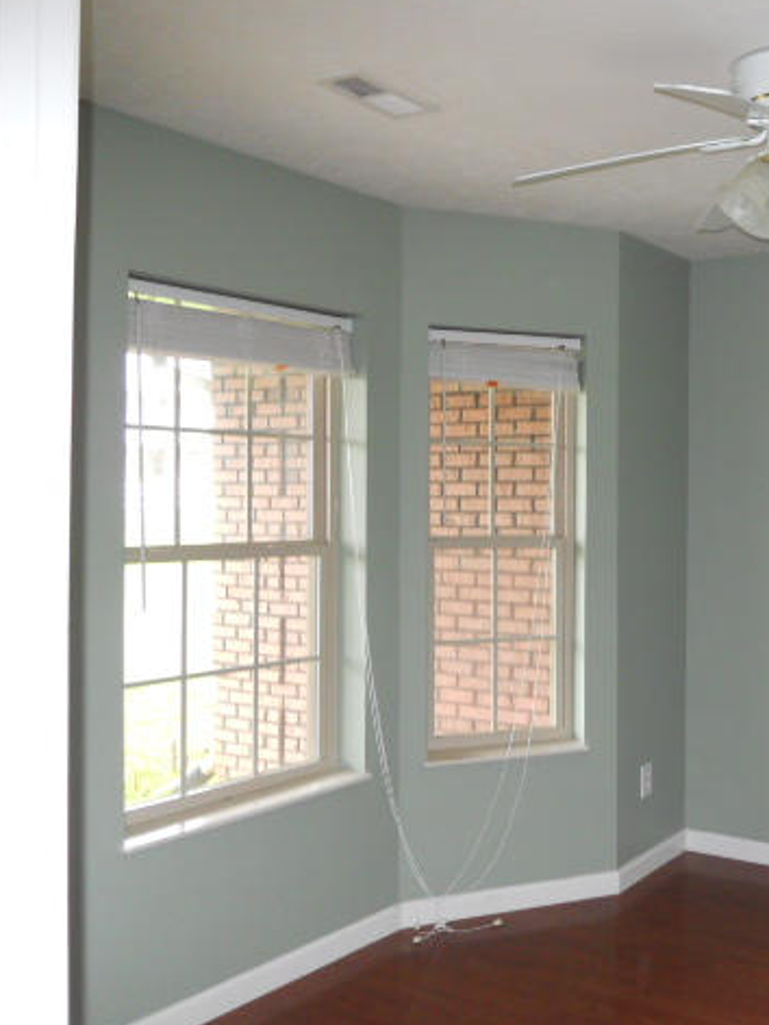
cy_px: 512
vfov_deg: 49.0
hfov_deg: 36.2
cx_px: 636
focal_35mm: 38
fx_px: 1126
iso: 250
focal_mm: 5
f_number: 2.7
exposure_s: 1/25
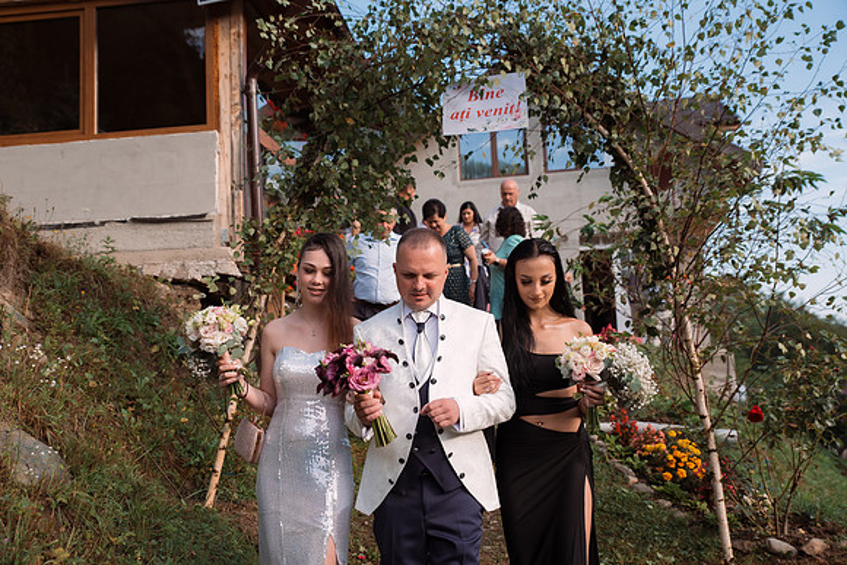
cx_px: 415
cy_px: 282
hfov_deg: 49.2
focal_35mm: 39
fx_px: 925
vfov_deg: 34.0
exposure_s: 1/500
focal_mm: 38
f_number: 3.5
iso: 250
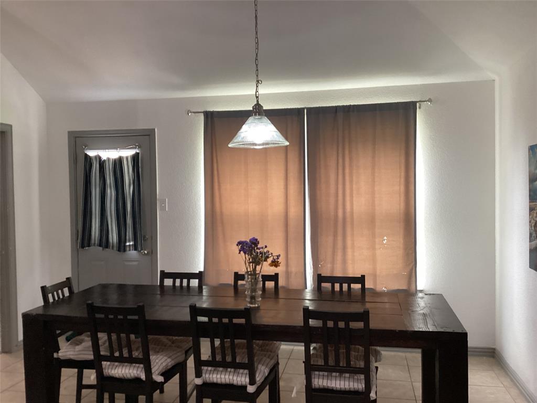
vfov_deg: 45.4
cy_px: 202
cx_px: 268
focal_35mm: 31
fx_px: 481
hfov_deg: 58.4
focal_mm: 3.3
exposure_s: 1/60
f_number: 2.4
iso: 250
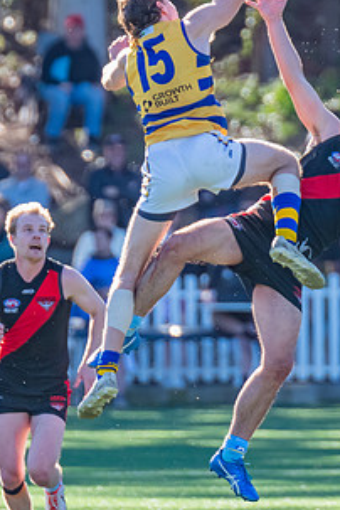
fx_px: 16149
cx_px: 187
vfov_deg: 1.8
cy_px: 138
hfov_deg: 1.2
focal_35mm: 1140
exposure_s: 1/1250
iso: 1250
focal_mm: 500
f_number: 5.6
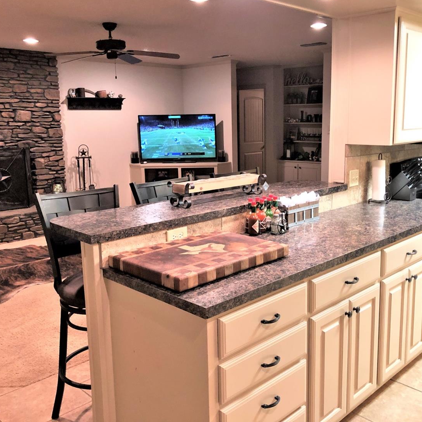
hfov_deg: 48.3
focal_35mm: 34
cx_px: 241
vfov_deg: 48.4
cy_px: 207
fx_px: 469
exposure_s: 1/15
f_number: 1.8
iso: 100
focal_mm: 3.99
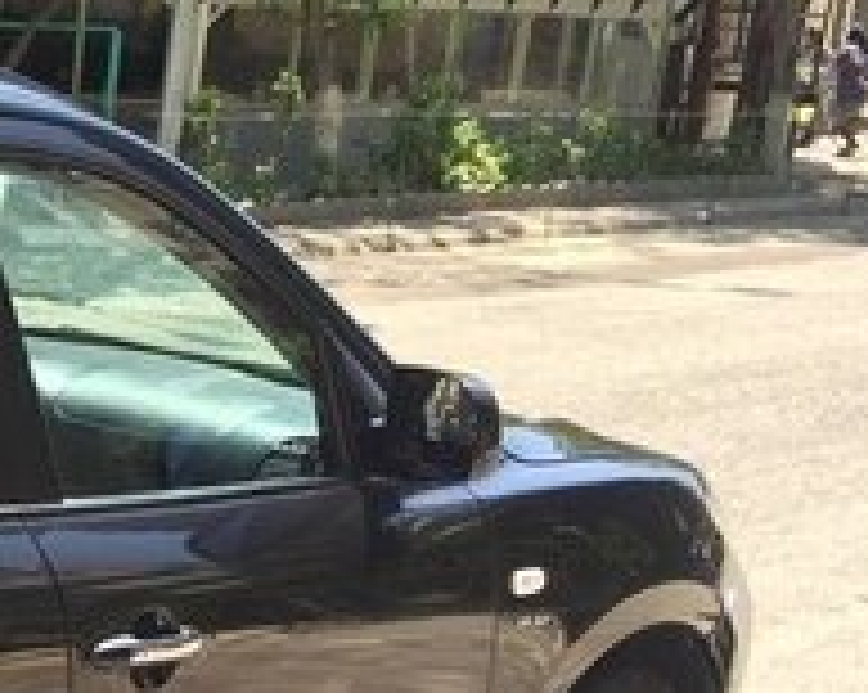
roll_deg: -3.5
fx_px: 2489
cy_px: 749
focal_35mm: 97
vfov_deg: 15.4
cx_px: -531
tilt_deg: -15.2
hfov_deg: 17.3
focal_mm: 4.15
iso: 32
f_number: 2.2
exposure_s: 1/421
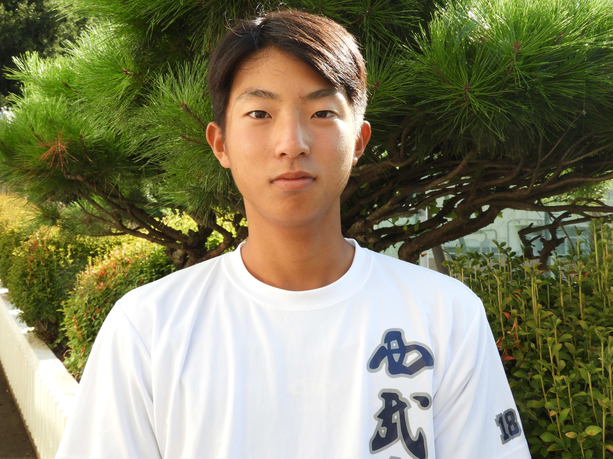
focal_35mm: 40
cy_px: 230
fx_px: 708
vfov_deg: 36.0
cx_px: 306
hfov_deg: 46.8
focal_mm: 7.2
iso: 100
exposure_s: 1/250
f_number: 3.8
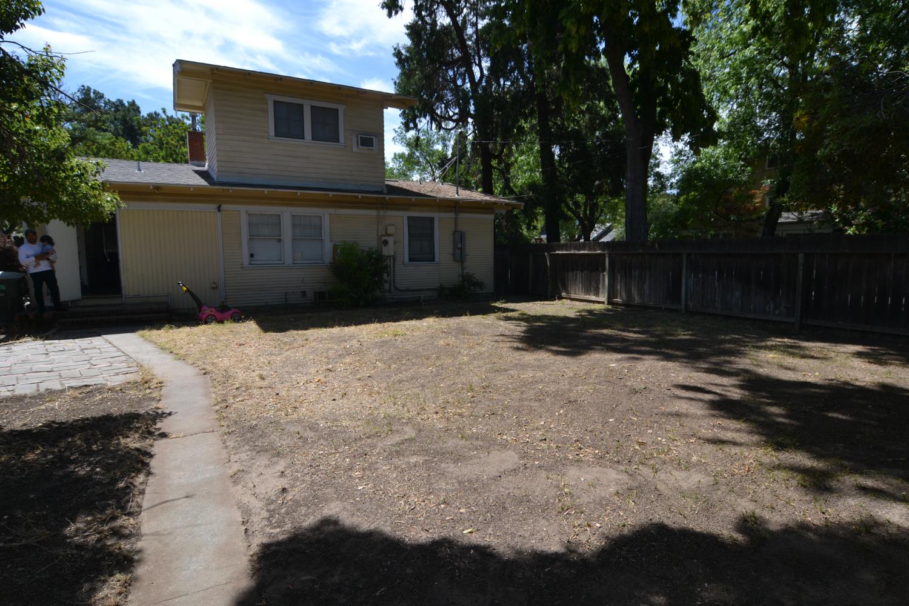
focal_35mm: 18
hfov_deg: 90.0
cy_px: 303
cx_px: 454
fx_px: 454
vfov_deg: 67.4
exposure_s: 1/250
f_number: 8
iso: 100
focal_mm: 12
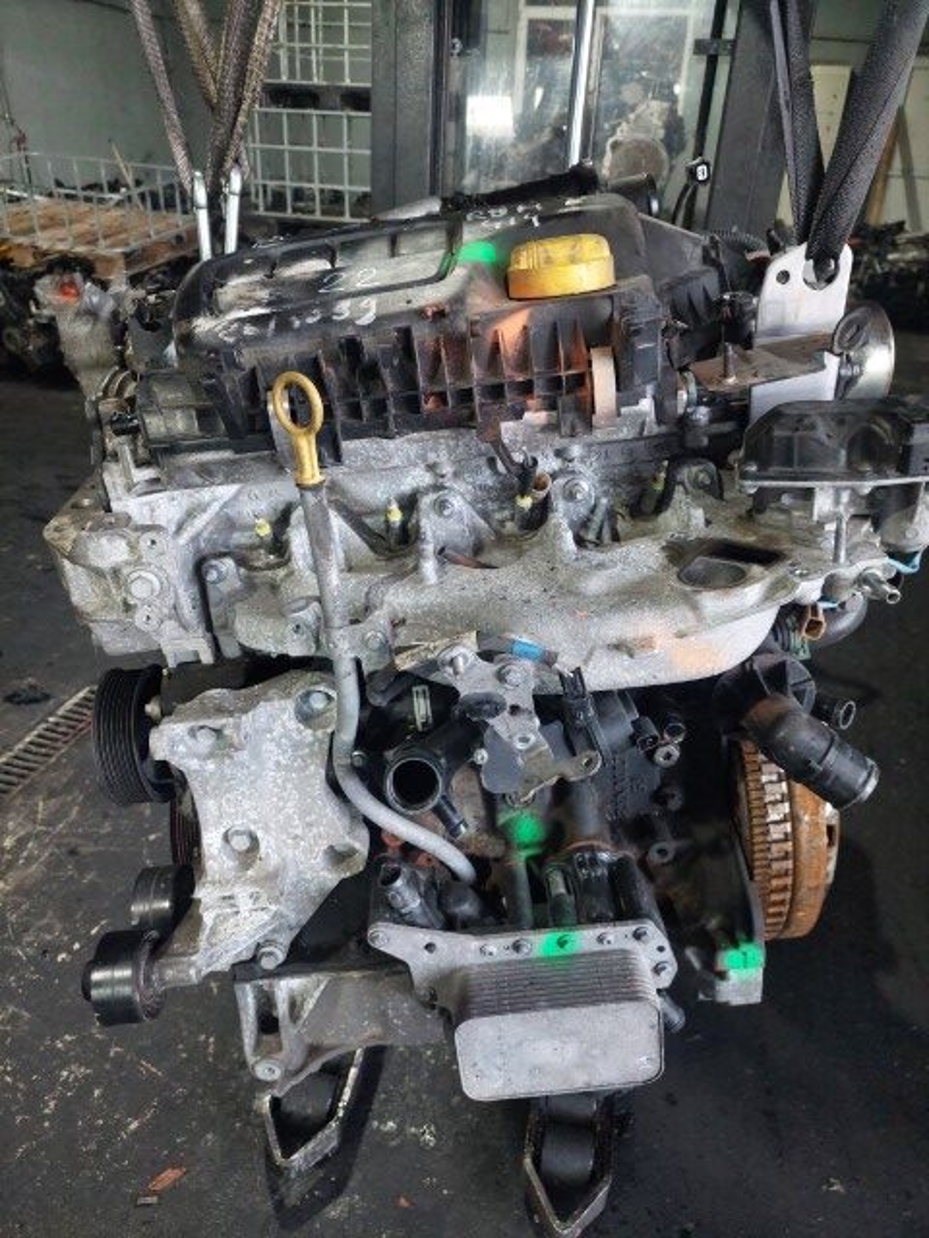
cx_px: 464
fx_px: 895
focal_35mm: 25
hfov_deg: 54.9
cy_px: 619
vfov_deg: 69.4
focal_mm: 5.23
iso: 250
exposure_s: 1/50
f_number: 1.8
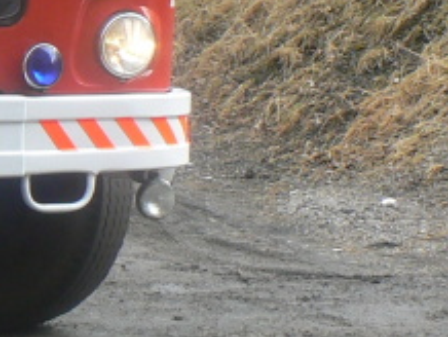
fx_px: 2138
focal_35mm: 165
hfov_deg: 11.3
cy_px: -31
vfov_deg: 8.9
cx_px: -294
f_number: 5.6
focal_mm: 6
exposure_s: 1/100
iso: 80
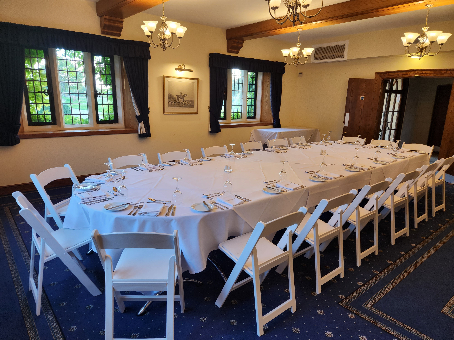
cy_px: 170
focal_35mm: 23
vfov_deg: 58.9
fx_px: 302
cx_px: 227
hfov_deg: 73.9
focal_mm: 5.4
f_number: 1.8
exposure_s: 1/100
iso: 200
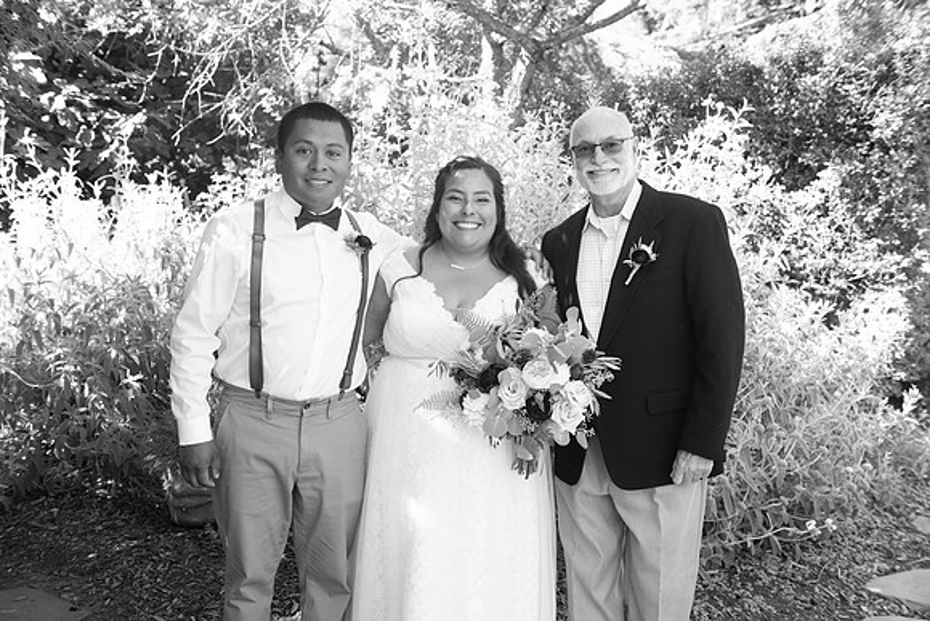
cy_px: 310
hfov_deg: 53.1
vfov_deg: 36.9
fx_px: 930
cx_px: 465
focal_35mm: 36
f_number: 4.5
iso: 640
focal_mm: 36
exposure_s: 1/320
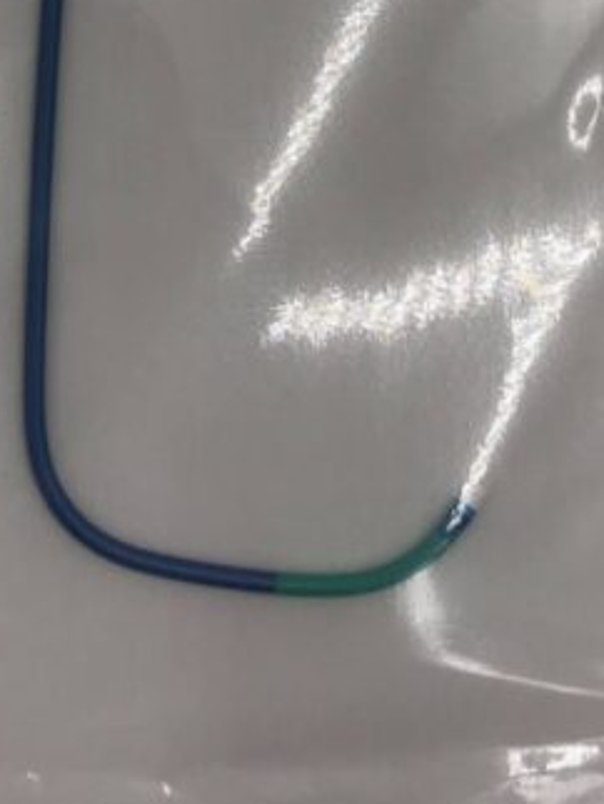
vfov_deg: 20.3
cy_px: -217
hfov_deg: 16.6
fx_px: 2068
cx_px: 247
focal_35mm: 89
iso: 20
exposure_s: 1/302
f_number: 1.8
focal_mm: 3.99
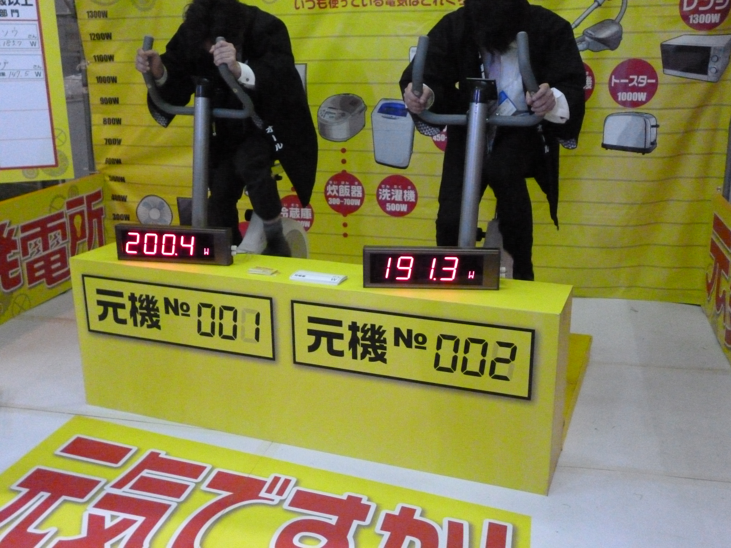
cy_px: 274
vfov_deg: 39.7
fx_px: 760
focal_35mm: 36
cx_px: 366
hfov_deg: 51.4
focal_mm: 6.4
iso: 1600
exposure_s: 1/200
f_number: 3.5
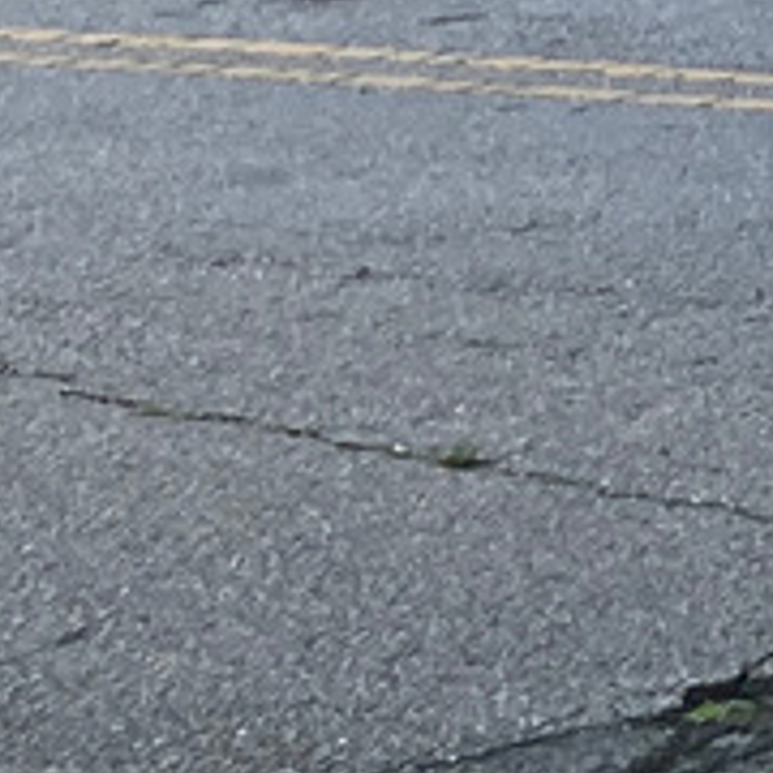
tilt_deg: +2.1
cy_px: -1151
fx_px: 5558
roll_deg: +2.6
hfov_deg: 6.5
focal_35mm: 220
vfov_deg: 7.4
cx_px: 2985
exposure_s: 1/91
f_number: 1.8
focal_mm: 3.99
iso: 80
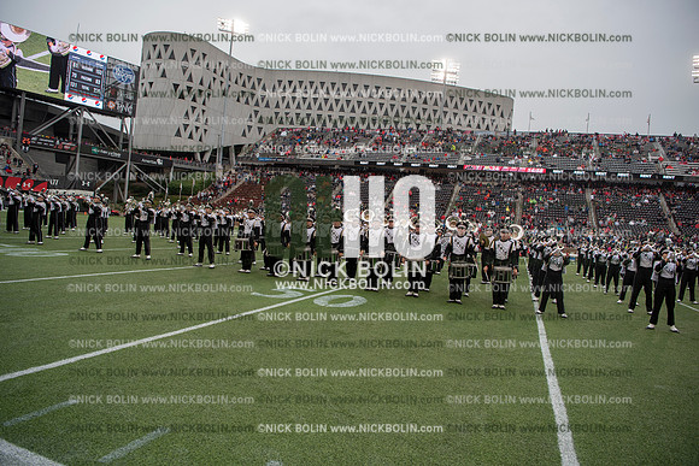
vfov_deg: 53.2
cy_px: 233
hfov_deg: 73.7
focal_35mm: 24
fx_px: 466
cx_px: 350
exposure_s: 1/800
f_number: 3.5
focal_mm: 24
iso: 250
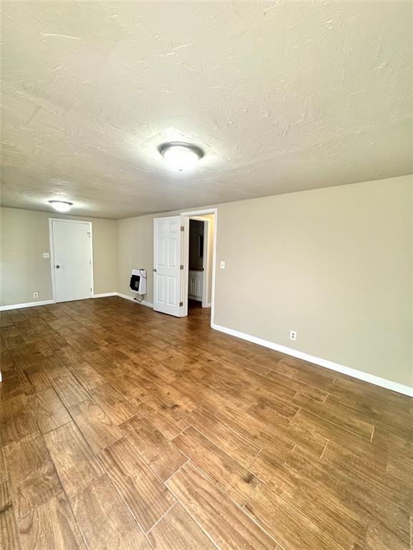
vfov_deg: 102.1
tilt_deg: -6.0
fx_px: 223
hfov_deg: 85.7
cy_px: 275
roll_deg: -1.0
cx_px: 206
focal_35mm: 14
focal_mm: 2.22
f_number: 2.2
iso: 160
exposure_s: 1/60
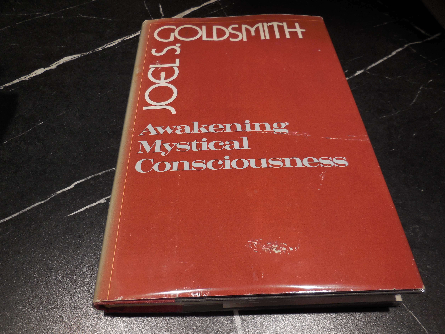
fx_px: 321
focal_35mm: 25
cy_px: 167
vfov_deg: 54.9
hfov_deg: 69.4
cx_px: 222
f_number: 3.1
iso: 125
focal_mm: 4.5
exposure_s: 1/60
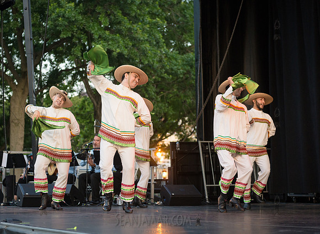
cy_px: 116
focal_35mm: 81
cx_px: 123
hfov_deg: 24.4
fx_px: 739
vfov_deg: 18.0
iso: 1000
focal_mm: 66
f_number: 2.8
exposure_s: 1/800
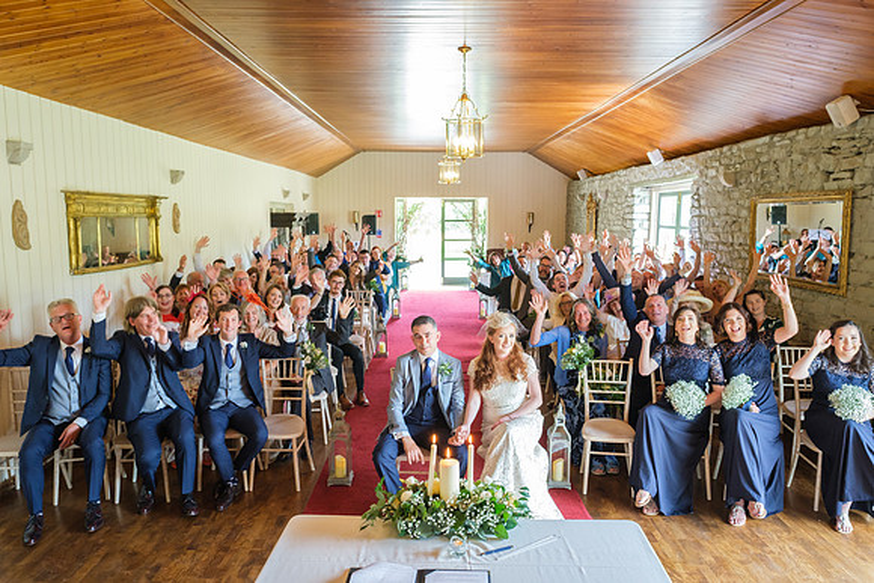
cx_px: 437
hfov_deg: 72.9
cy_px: 292
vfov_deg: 52.5
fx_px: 591
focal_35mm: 24
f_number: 4.5
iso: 2500
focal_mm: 16
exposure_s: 1/100
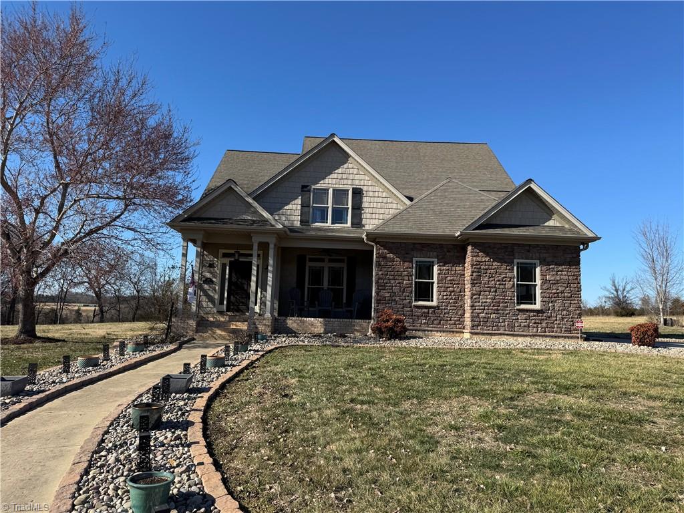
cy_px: 256
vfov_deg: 56.8
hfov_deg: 71.6
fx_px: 474
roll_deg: -1.8
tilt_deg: +6.1
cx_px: 342
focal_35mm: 24
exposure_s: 1/3597
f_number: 1.78
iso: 80
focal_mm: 6.76
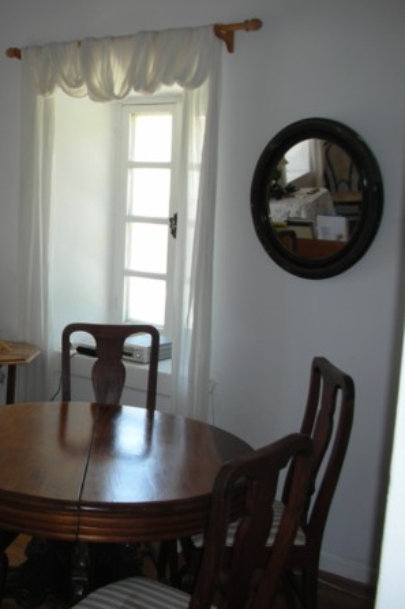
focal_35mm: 49
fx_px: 827
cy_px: 306
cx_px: -1
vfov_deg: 40.4
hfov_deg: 26.1
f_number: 3
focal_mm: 5.8
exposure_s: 1/30
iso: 52
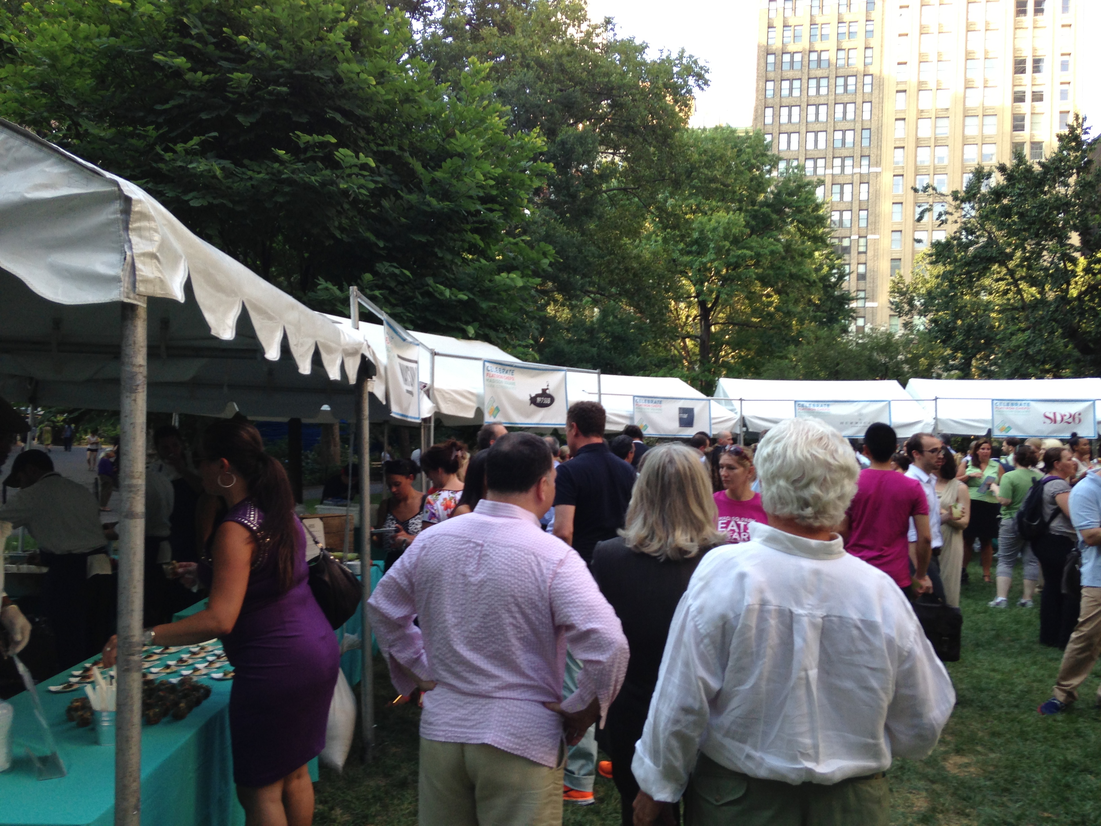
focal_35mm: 33
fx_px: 1050
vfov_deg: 42.9
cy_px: 413
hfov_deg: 55.4
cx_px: 550
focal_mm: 4.13
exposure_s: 1/120
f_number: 2.4
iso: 50
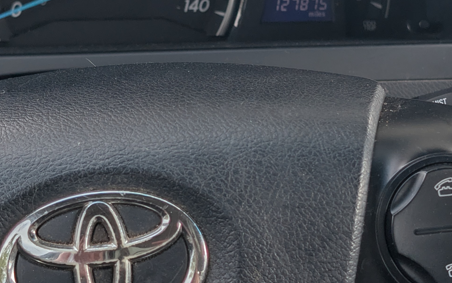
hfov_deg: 19.3
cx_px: 201
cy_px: 19
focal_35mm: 108
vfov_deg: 12.0
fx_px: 1330
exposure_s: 1/251
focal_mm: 6.9
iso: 17
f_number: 1.68
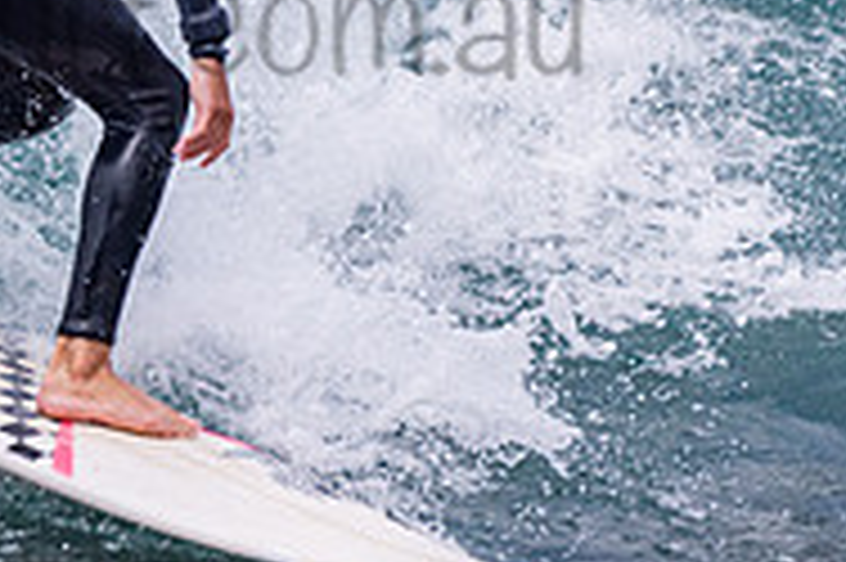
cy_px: -29
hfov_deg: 1.3
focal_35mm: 1546
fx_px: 36298
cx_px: 108
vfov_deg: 0.9
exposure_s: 1/1250
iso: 400
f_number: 5.6
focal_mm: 500
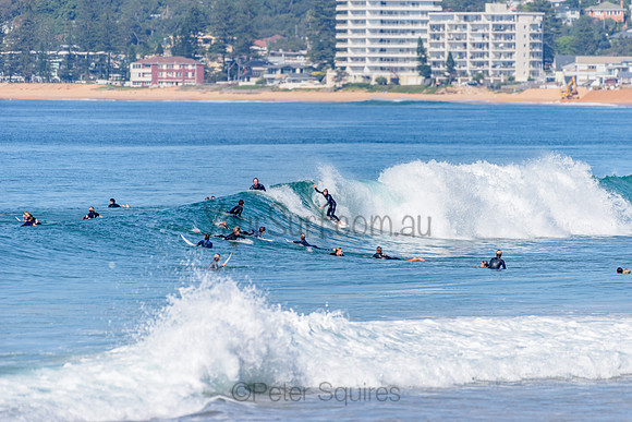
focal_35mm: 500
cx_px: 316
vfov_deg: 2.8
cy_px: 211
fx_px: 8779
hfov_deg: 4.1
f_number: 5.6
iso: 125
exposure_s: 1/2000
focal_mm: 500
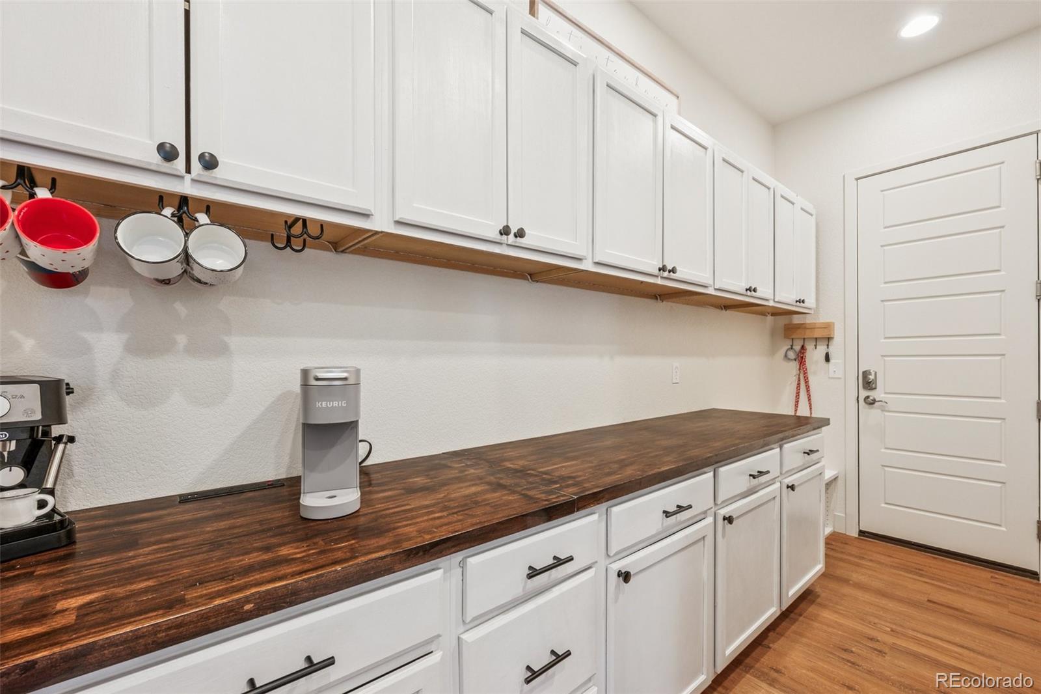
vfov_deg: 77.3
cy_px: 347
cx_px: 520
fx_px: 434
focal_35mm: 15
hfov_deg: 100.4
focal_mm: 15
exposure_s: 1/3.33
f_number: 11
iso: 800
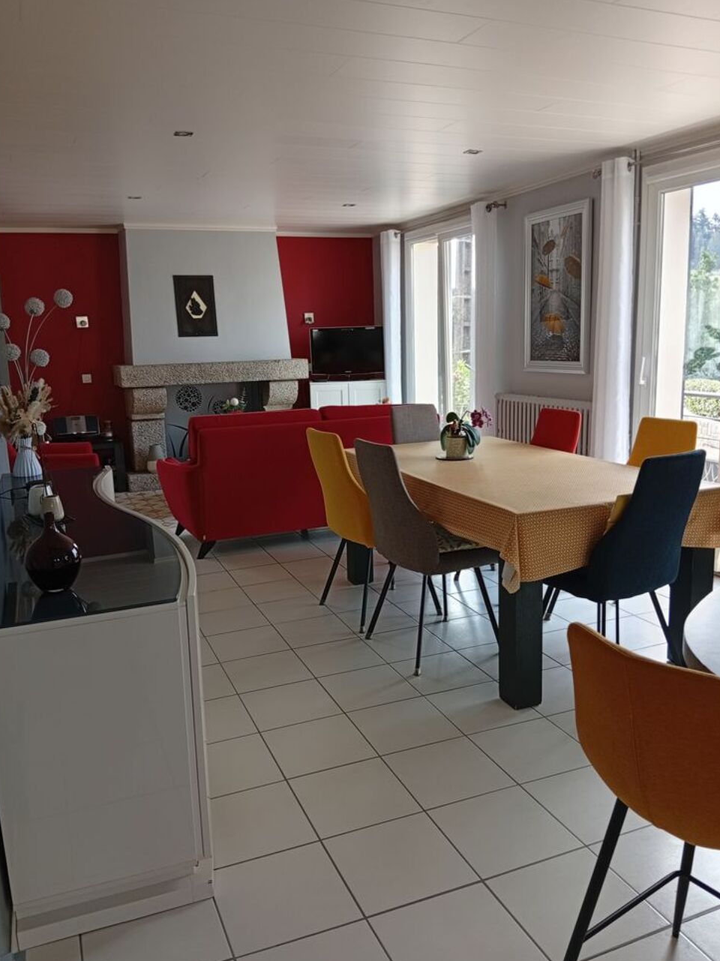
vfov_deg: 65.3
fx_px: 749
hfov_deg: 51.3
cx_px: 356
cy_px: 485
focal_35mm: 27
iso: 80
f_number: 1.8
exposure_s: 1/50
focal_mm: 3.96
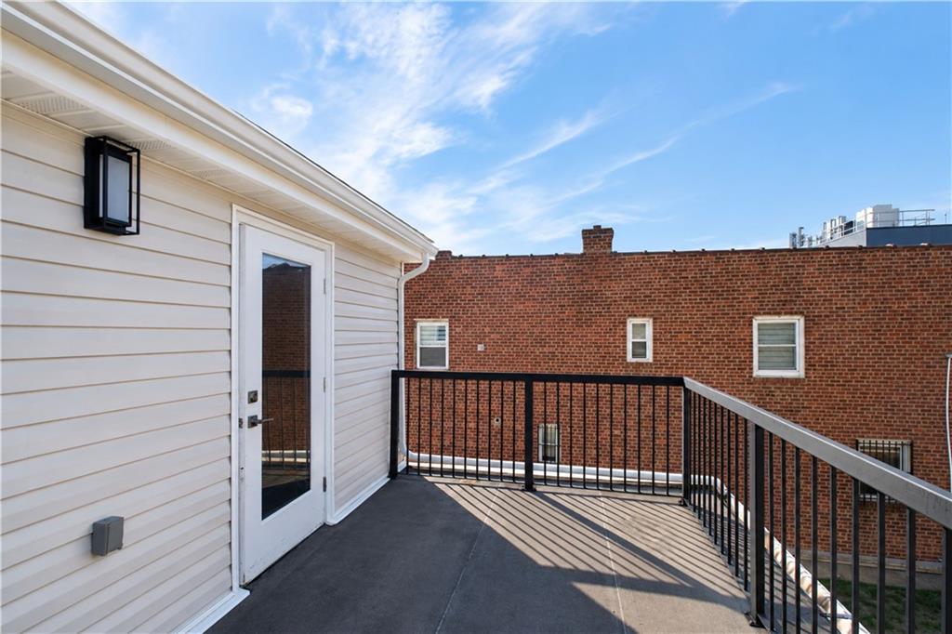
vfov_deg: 77.3
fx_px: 397
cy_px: 317
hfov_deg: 100.4
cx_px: 476
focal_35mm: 15
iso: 320
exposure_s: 1/200
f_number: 8
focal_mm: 10
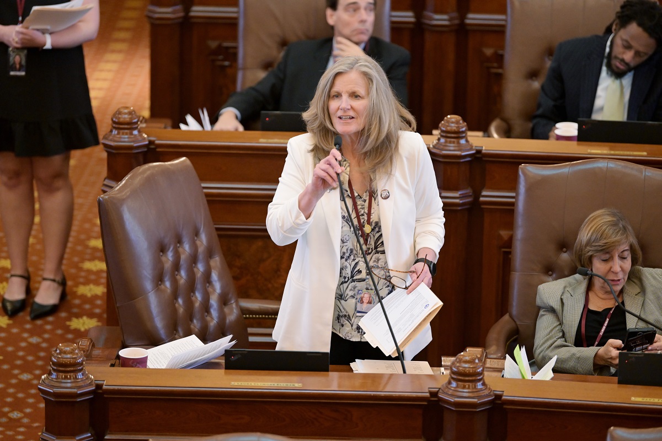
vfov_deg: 8.1
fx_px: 3126
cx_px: 331
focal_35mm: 170
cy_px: 220
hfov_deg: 12.1
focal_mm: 170
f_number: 2.8
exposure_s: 1/200
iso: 3200
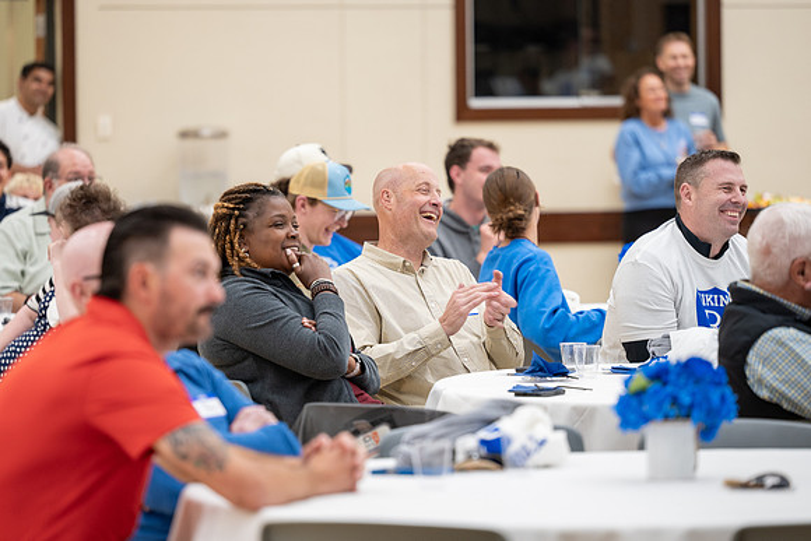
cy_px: 304
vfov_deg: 7.9
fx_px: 3924
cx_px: 406
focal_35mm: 174
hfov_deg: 11.8
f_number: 2.8
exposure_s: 1/100
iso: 800
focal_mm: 155
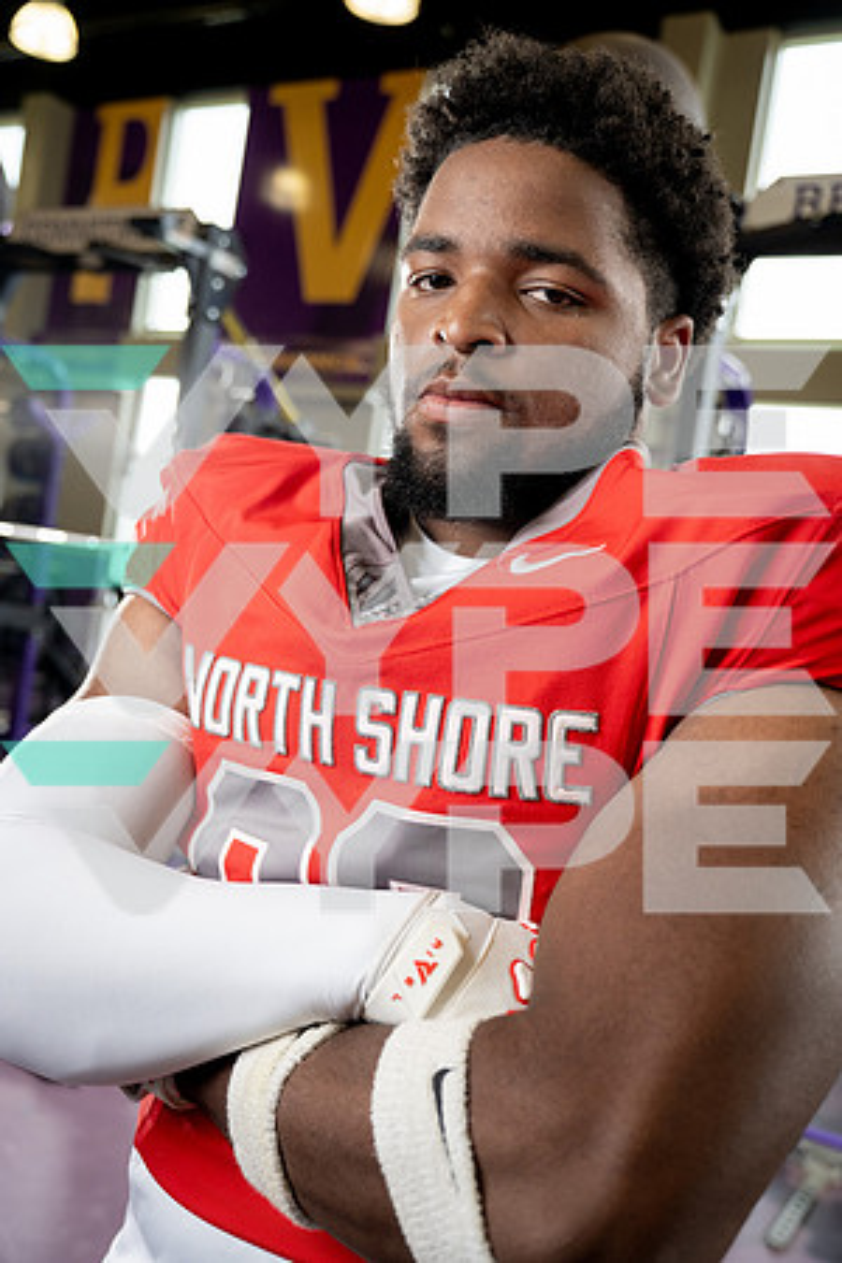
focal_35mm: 34
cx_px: 421
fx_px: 1193
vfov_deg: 55.8
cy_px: 632
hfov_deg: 38.9
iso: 640
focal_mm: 34
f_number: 4
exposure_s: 1/250
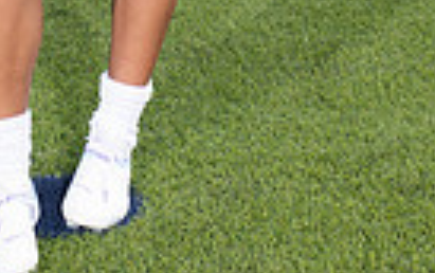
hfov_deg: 13.5
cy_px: -371
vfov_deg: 7.9
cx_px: 83
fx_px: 1828
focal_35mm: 154
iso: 125
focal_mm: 46
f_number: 7.1
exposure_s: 1/320
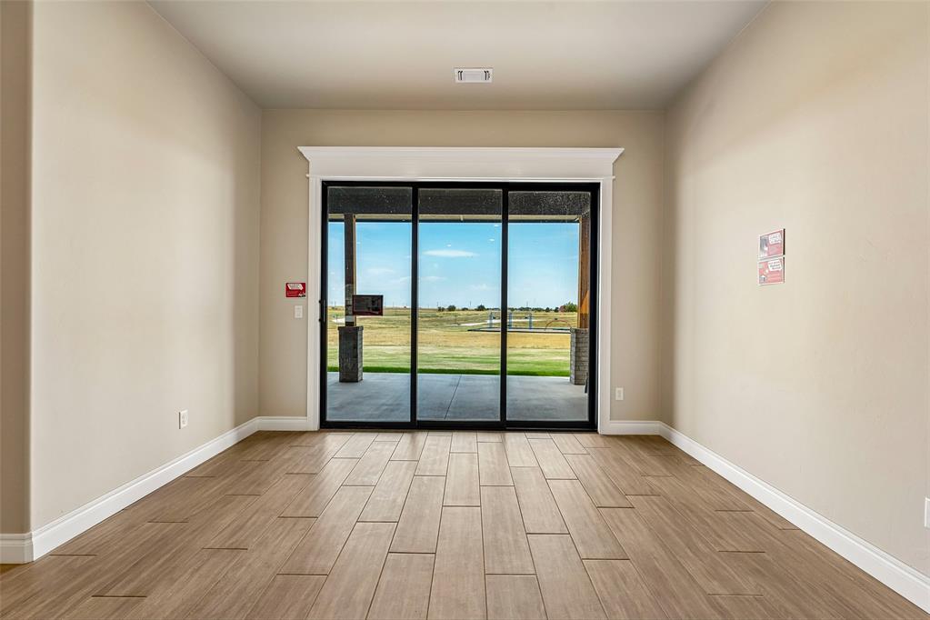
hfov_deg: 97.1
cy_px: 310
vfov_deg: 74.1
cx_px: 465
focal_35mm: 16
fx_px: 411
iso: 160
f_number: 9
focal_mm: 15.9
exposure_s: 1/30
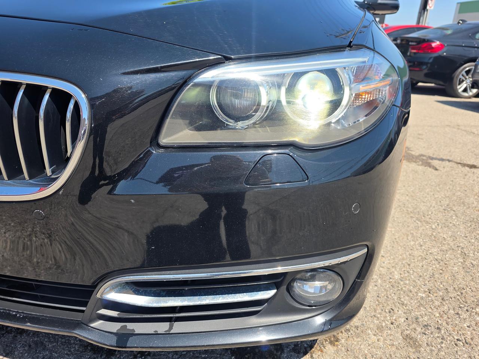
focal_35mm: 23
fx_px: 318
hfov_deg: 73.9
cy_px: 180
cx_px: 240
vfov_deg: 58.9
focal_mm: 6.3
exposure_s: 1/1869
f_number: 1.7
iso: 40
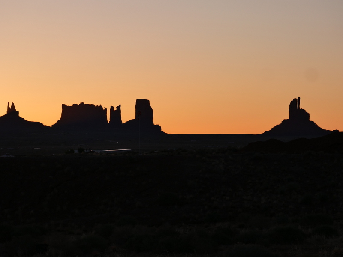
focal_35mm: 160
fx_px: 1585
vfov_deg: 9.3
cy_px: 128
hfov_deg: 12.3
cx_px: 172
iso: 200
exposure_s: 1/500
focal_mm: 80
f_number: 7.1
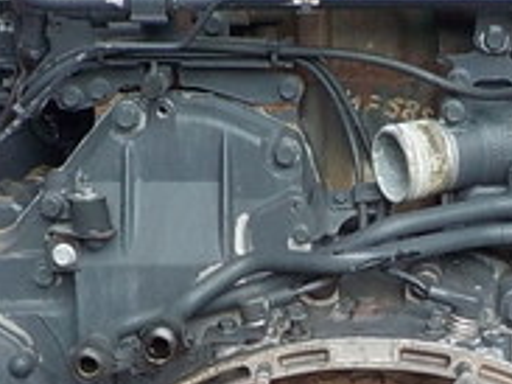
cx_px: 353
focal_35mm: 105
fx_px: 1552
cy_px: 362
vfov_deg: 13.9
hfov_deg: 18.7
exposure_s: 1/30
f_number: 3.3
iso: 180
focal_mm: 4.1
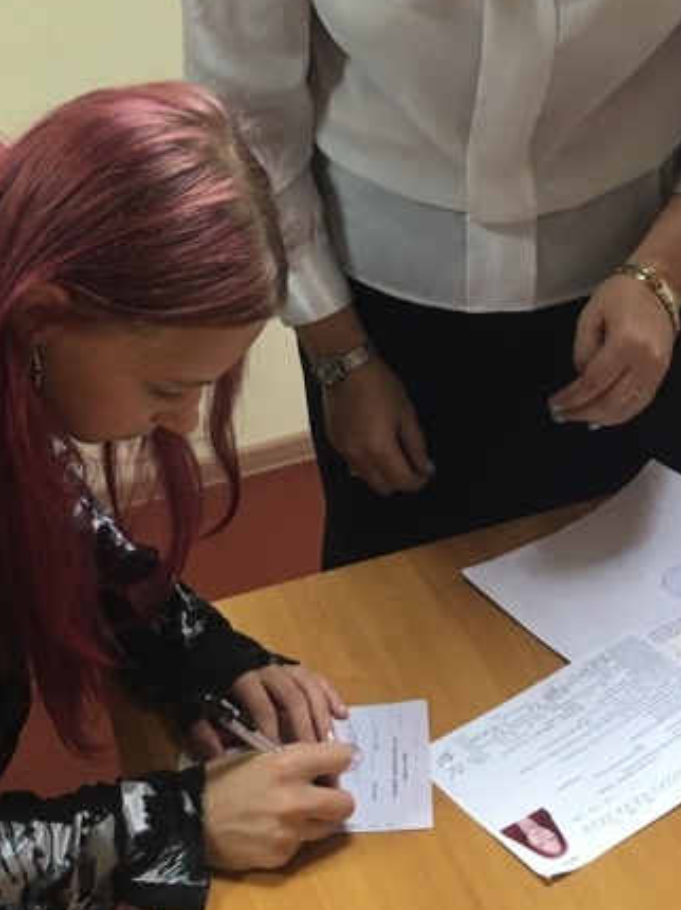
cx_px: 292
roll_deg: +8.4
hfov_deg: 27.0
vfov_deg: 35.0
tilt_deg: -22.3
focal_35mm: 54
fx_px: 1418
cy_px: 262
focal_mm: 4.15
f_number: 2.2
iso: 100
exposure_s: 1/33
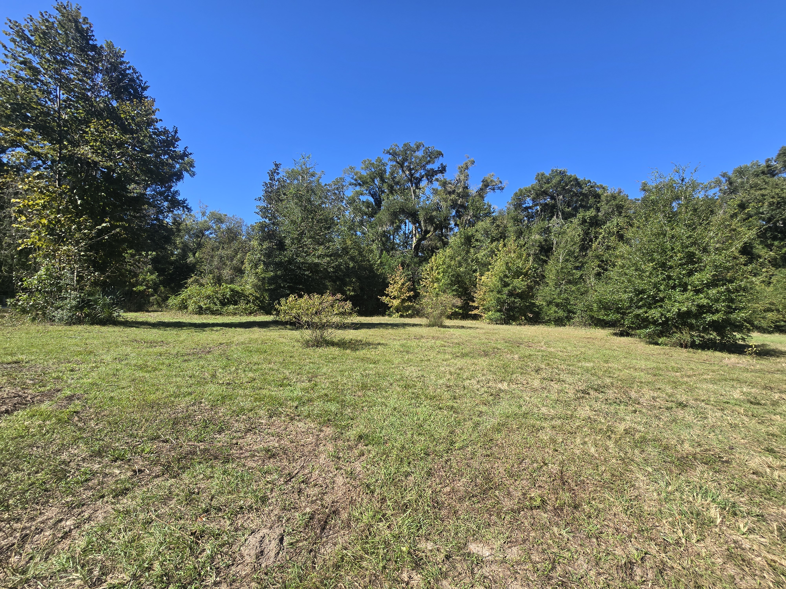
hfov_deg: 106.2
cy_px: 294
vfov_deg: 89.9
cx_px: 393
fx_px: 295
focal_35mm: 13
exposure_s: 1/1465
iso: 50
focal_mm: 2.2
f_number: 2.2
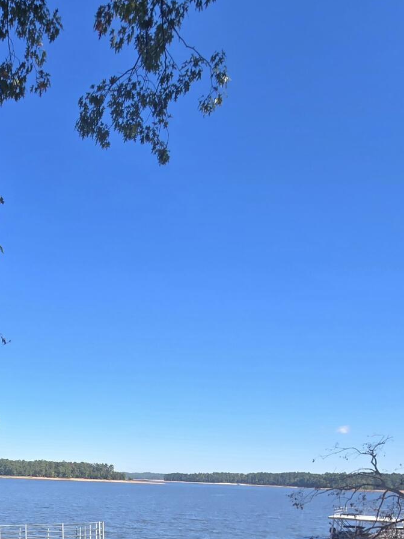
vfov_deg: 48.9
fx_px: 452
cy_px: 555
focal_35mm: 29
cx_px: 14
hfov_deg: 42.6
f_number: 2.2
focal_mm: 2.2
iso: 50
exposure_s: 1/909
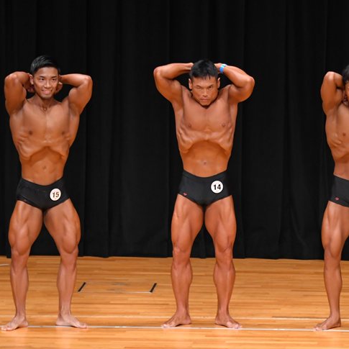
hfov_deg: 5.4
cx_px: 232
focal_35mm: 326
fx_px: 3719
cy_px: 173
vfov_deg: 5.4
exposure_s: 1/400
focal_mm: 160
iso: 4000
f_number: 5.6
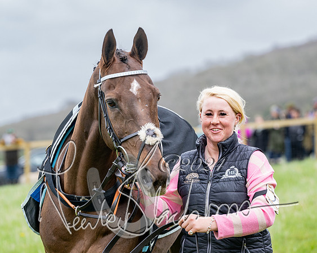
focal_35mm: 206
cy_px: 109
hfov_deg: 9.4
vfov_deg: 7.5
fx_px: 1932
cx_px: 179
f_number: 5
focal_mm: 160
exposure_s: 1/640
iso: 400
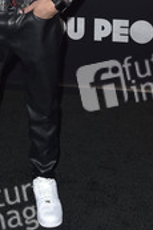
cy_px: 13
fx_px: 709
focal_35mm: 111
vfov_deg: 18.1
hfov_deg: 12.3
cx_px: 25
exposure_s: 1/250
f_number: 6.3
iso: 400
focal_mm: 48
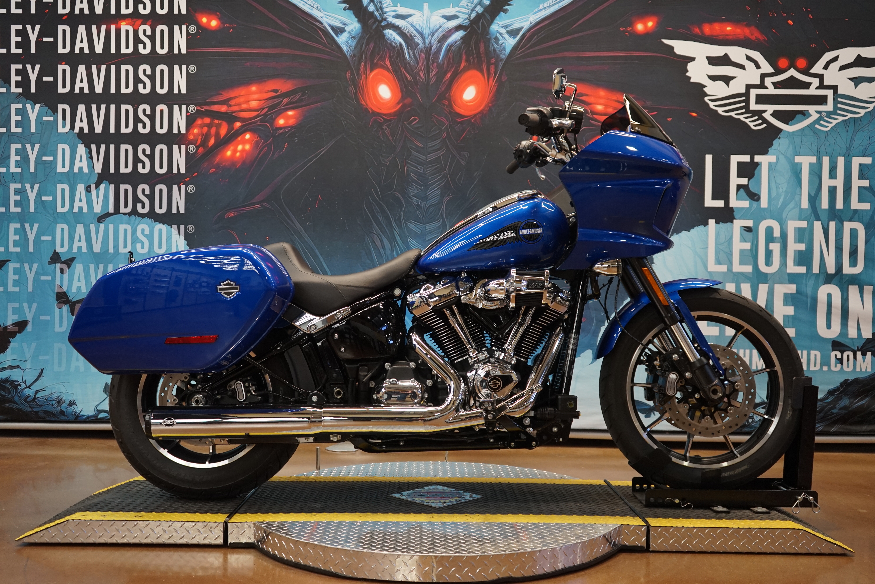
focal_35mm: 33
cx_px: 438
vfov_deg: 40.0
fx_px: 802
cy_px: 292
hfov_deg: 57.2
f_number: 4
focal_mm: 33
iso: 1250
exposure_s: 1/160
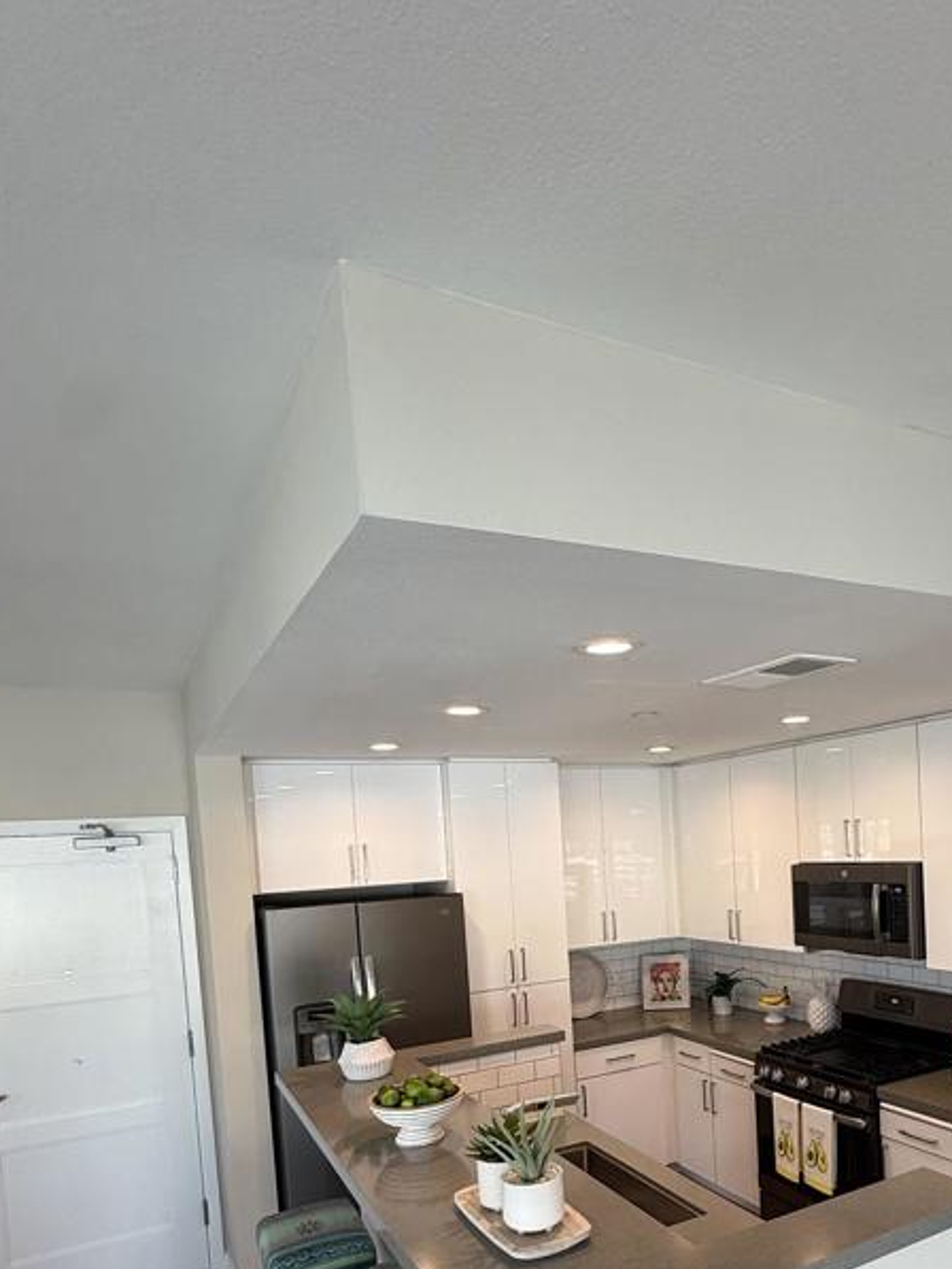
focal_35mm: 24
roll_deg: +2.4
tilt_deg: -4.8
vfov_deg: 68.4
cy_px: 901
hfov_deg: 55.8
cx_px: 623
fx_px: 880
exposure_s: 1/120
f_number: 2.2
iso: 100
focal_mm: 2.22
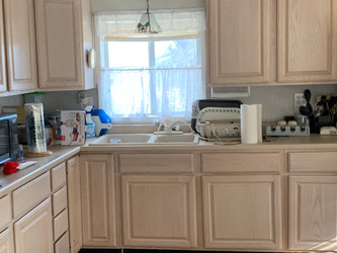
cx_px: 156
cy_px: 129
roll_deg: +2.7
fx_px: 487
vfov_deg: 29.1
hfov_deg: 38.2
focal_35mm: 50
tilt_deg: -6.5
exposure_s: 1/91
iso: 100
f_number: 1.8
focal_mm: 4.25
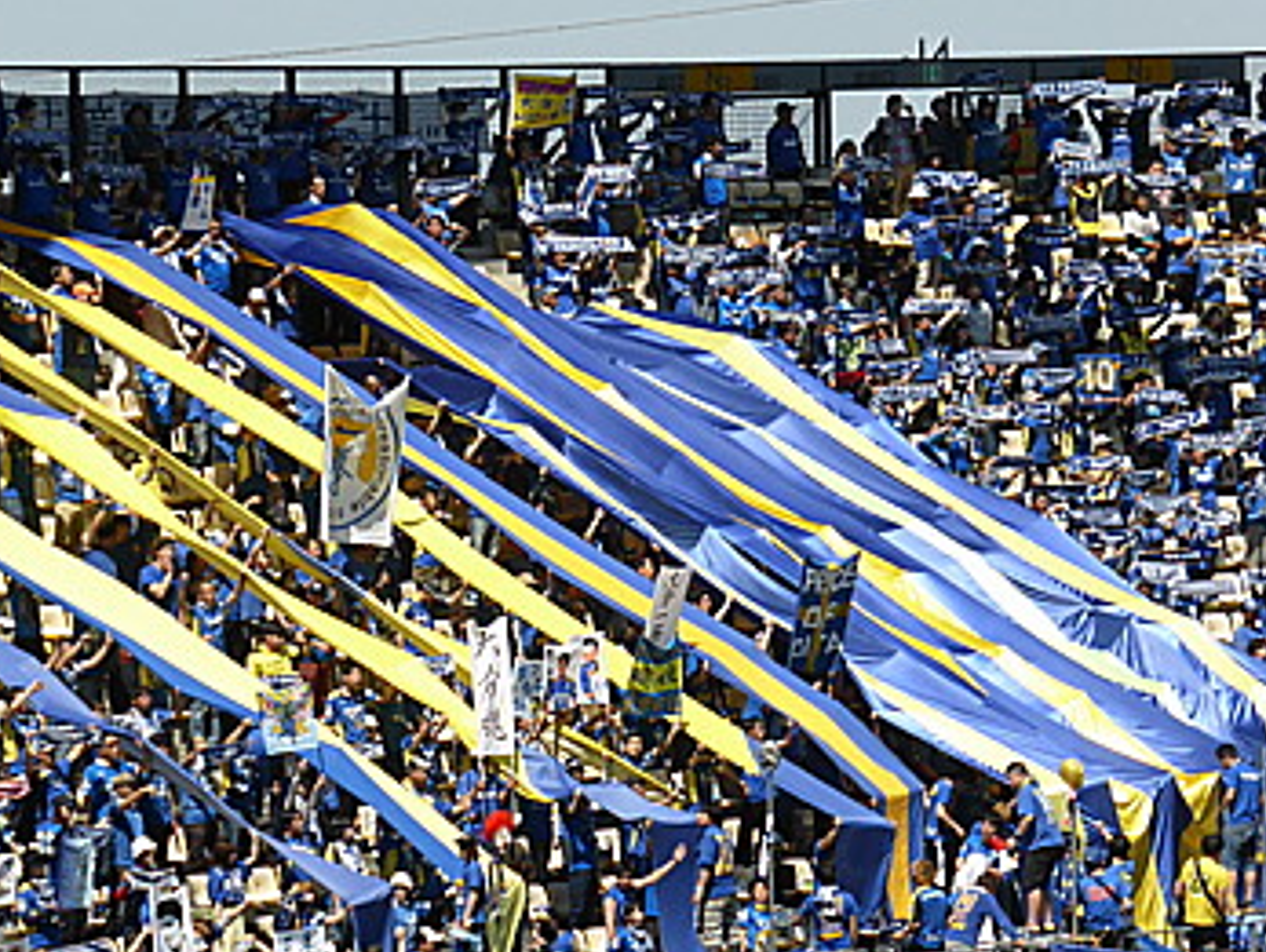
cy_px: 558
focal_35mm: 275
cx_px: 529
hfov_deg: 7.2
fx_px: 10068
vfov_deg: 5.4
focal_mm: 35.6
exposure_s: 1/640
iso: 100
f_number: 5.5
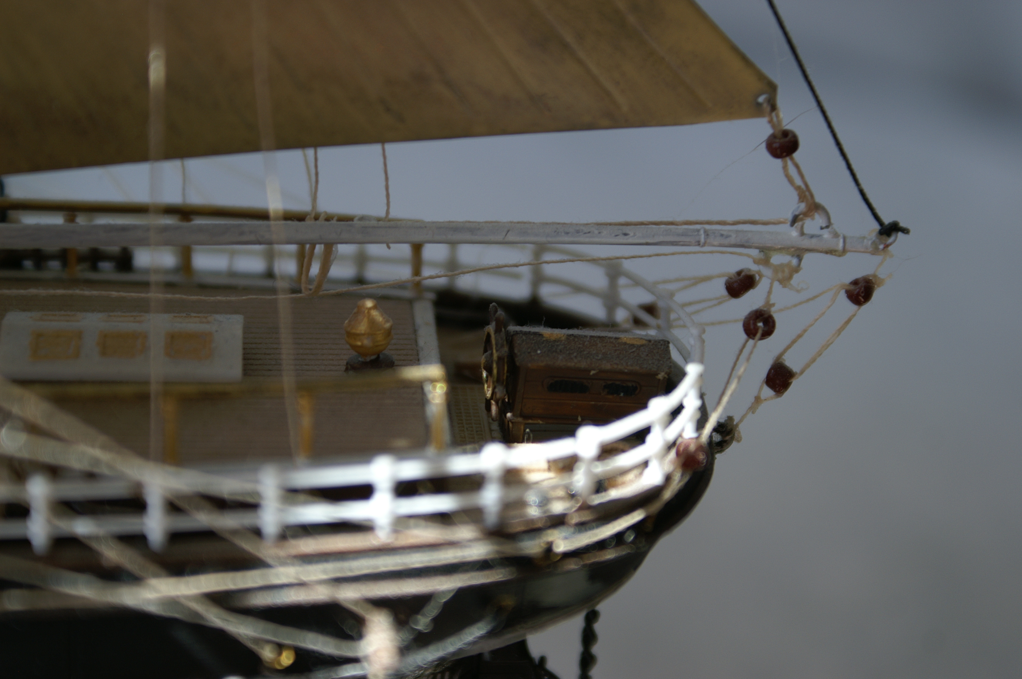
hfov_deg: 22.6
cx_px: 511
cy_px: 340
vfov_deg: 15.2
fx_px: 2553
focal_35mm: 90
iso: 125
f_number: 5.6
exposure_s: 1/160
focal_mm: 60
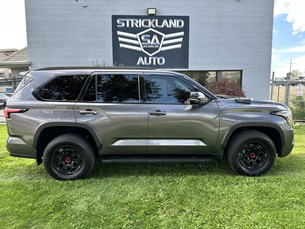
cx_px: 152
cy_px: 114
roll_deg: +0.3
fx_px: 211
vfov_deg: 56.8
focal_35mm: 24
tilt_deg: -5.1
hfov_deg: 71.6
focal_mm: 6.86
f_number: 1.78
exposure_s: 1/555
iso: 80
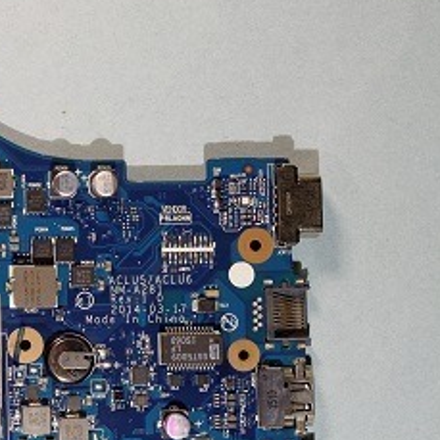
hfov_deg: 15.9
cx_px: -108
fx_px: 1501
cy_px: 204
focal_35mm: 104
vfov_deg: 16.7
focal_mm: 25
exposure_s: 1/6
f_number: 8
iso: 100
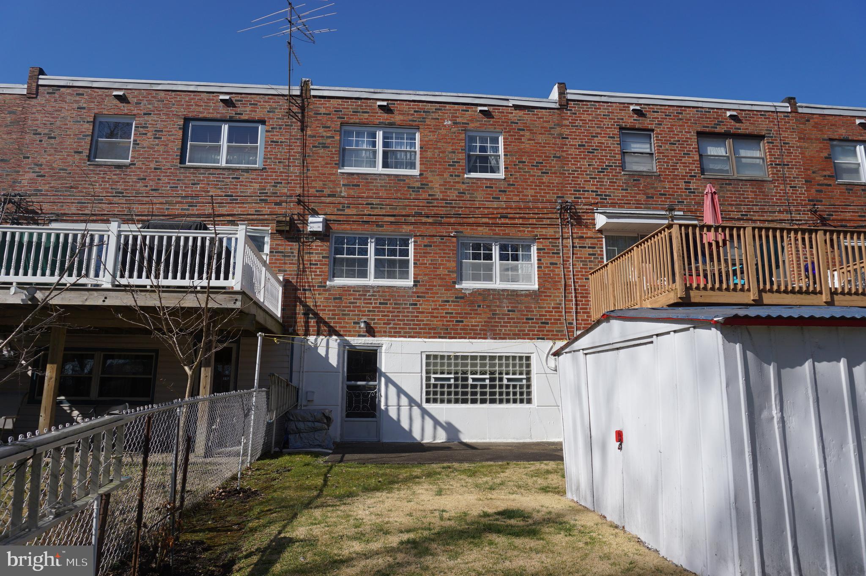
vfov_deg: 53.0
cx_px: 433
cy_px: 288
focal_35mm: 24
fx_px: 577
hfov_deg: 73.8
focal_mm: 16
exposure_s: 1/640
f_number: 5.6
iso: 100
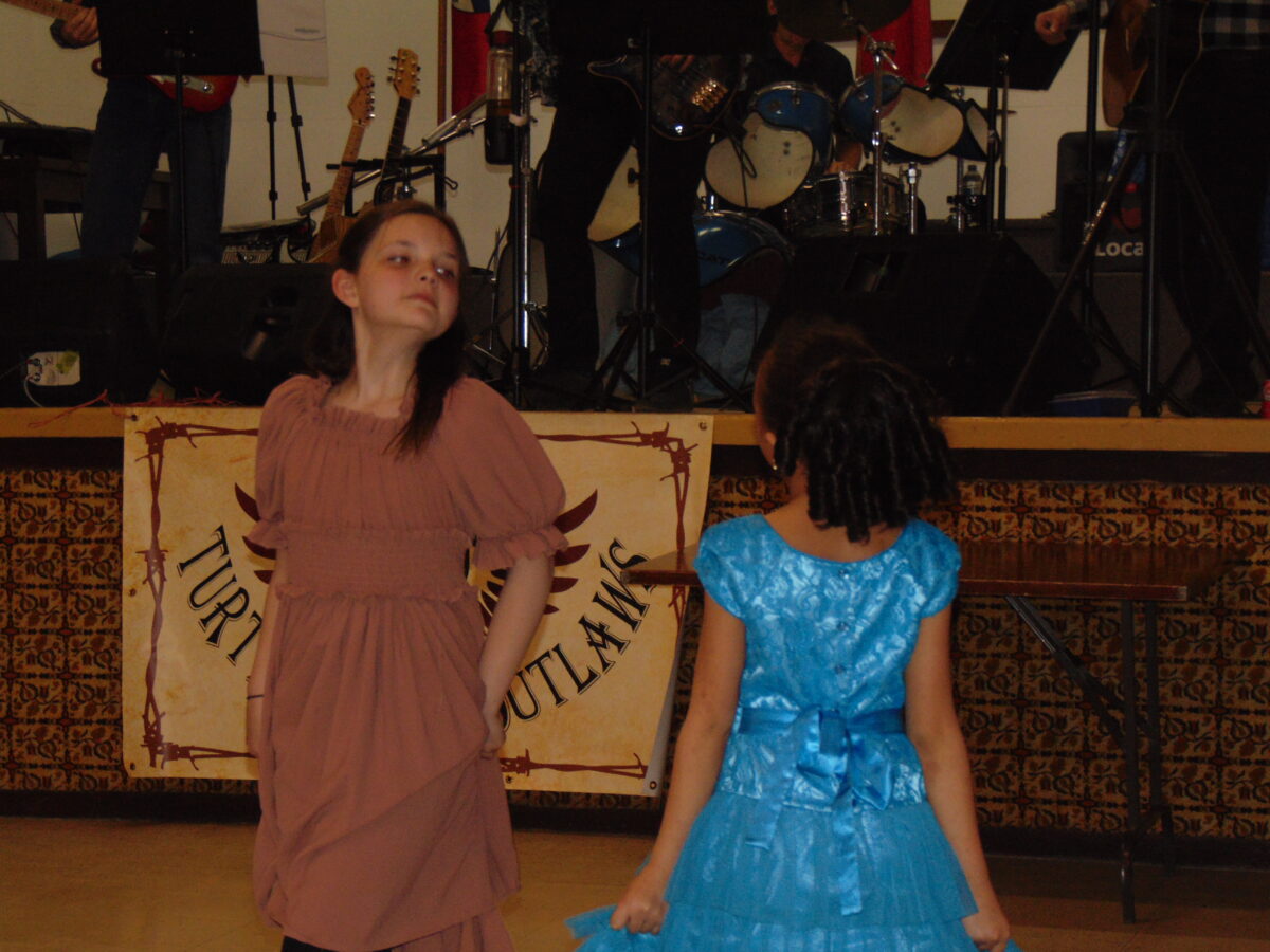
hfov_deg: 18.2
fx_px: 3962
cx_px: 635
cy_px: 476
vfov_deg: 13.7
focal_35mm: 108
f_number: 3.9
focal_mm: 19.4
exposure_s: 1/60
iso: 250
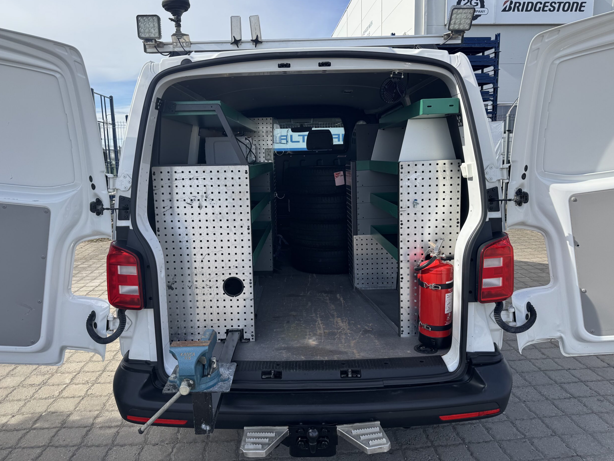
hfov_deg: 69.4
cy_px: 221
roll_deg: +1.8
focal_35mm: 25
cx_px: 298
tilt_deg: -8.4
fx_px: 443
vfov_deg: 54.9
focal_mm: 6.76
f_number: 1.78
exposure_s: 1/2174
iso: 80
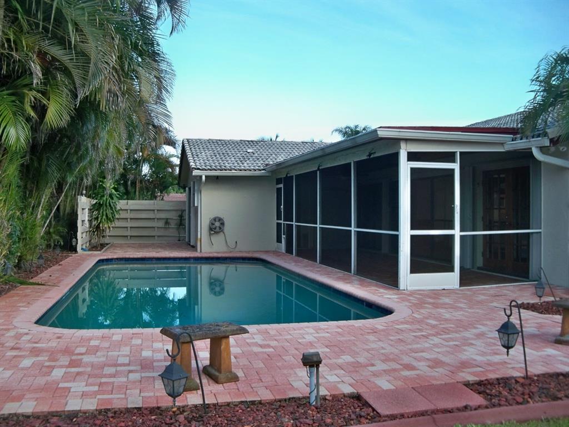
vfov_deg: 40.7
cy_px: 214
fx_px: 575
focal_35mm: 35
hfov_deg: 52.6
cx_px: 284
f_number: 3.5
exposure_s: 1/160
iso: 64
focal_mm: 6.2
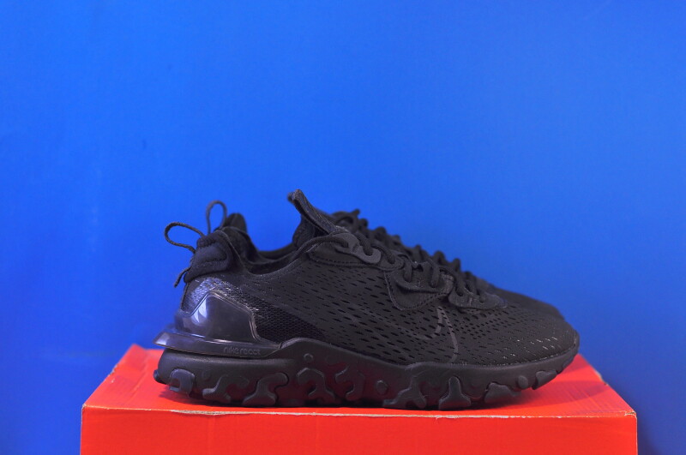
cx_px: 343
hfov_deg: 27.0
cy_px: 228
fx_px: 1427
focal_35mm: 75
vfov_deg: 18.1
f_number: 3.2
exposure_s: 1/250
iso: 250
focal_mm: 50
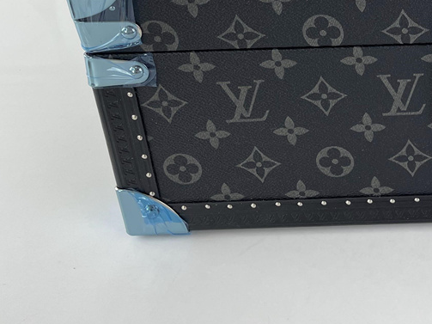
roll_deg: +1.1
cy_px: -48
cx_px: 467
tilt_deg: -25.2
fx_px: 774
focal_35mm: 62
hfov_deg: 28.5
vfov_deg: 22.1
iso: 32
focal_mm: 4.2
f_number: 1.6
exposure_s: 1/136
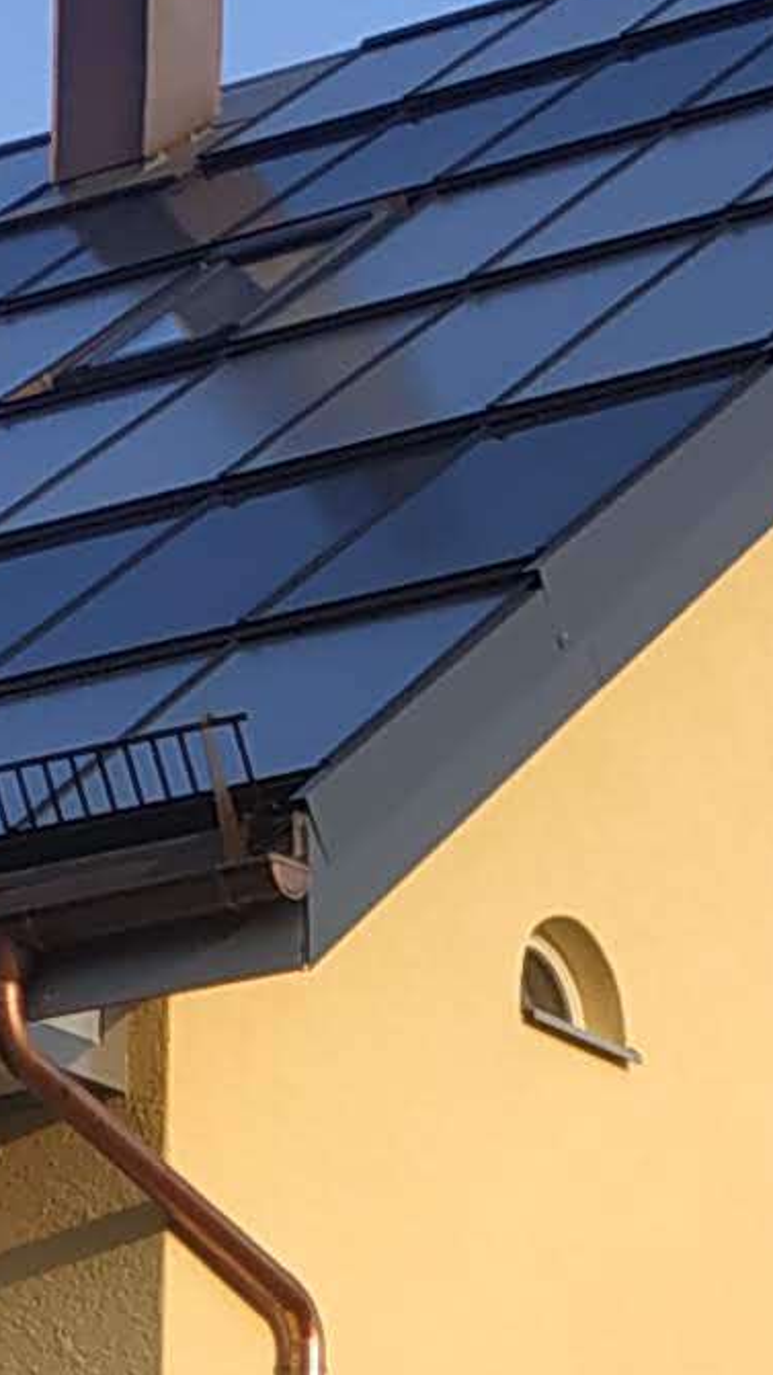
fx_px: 5683
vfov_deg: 13.3
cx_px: 666
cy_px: 1765
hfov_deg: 7.8
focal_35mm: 156
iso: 100
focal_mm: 3.94
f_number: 1.9
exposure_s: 1/875
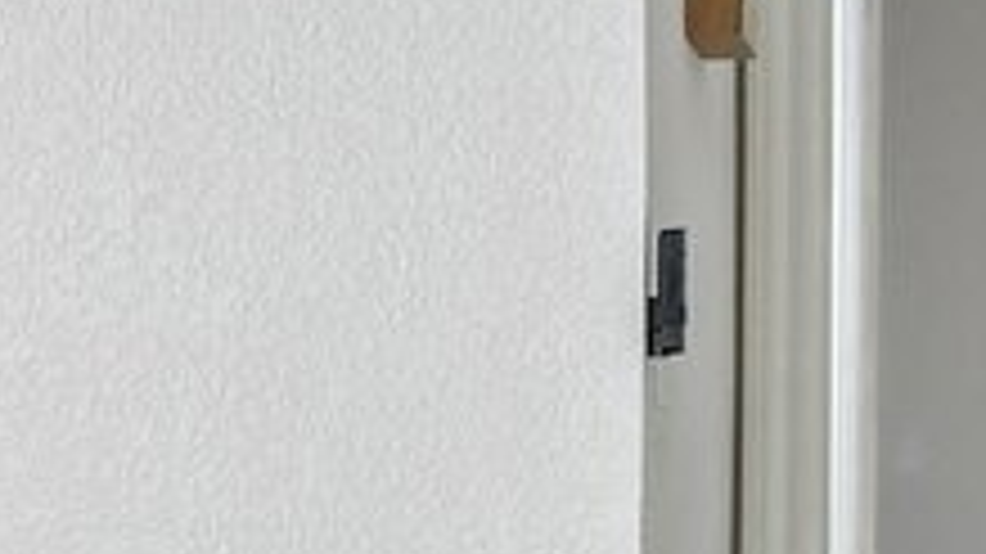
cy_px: 495
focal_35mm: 124
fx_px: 3241
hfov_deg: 12.8
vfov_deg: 9.7
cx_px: -1454
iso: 400
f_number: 8
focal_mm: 16
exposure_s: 1/6
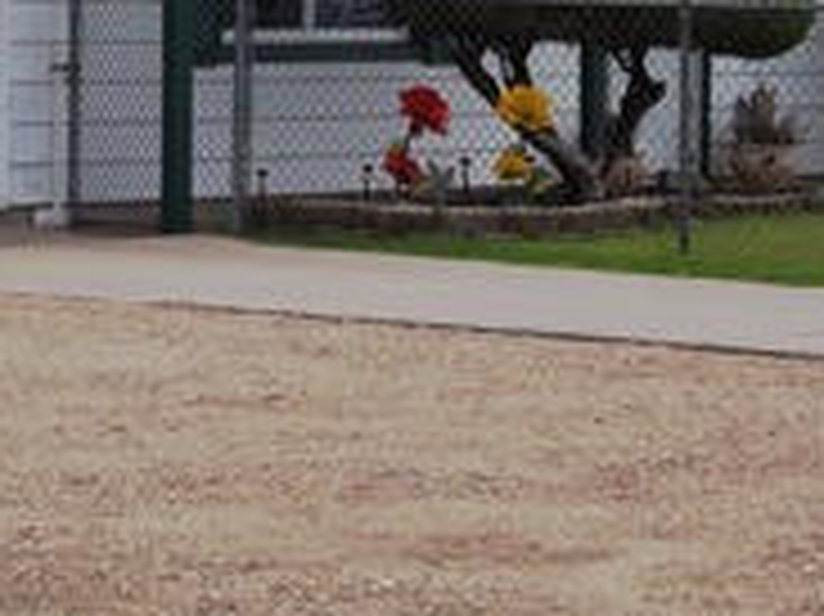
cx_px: 198
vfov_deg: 6.7
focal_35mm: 220
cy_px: -108
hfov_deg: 9.0
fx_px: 5233
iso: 80
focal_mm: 11.2
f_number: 5.6
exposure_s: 1/300
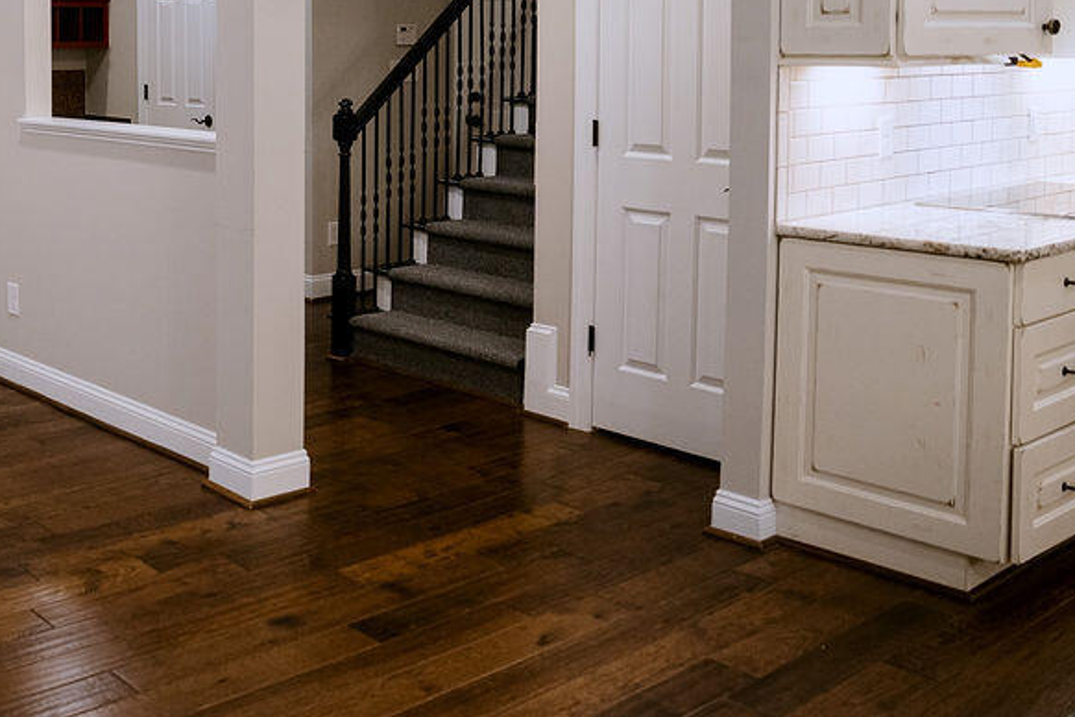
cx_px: 155
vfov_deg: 30.2
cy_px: 106
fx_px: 1284
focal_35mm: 43
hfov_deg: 42.5
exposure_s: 1/200
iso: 2000
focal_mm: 24
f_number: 2.8
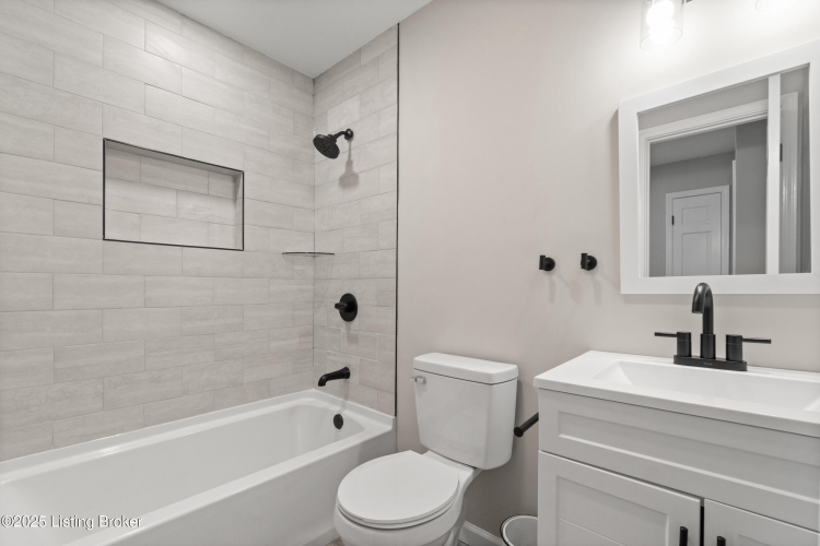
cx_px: 410
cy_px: 273
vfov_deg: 77.3
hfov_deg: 100.4
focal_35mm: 15
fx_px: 342
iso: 400
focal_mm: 10
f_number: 9
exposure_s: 1/13
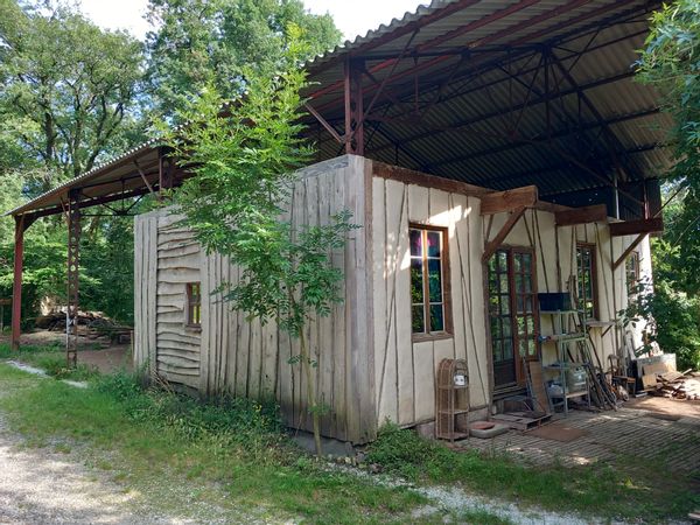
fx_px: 546
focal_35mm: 27
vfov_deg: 51.4
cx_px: 350
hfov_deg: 65.3
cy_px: 262
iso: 25
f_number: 1.8
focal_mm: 4
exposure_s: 1/50
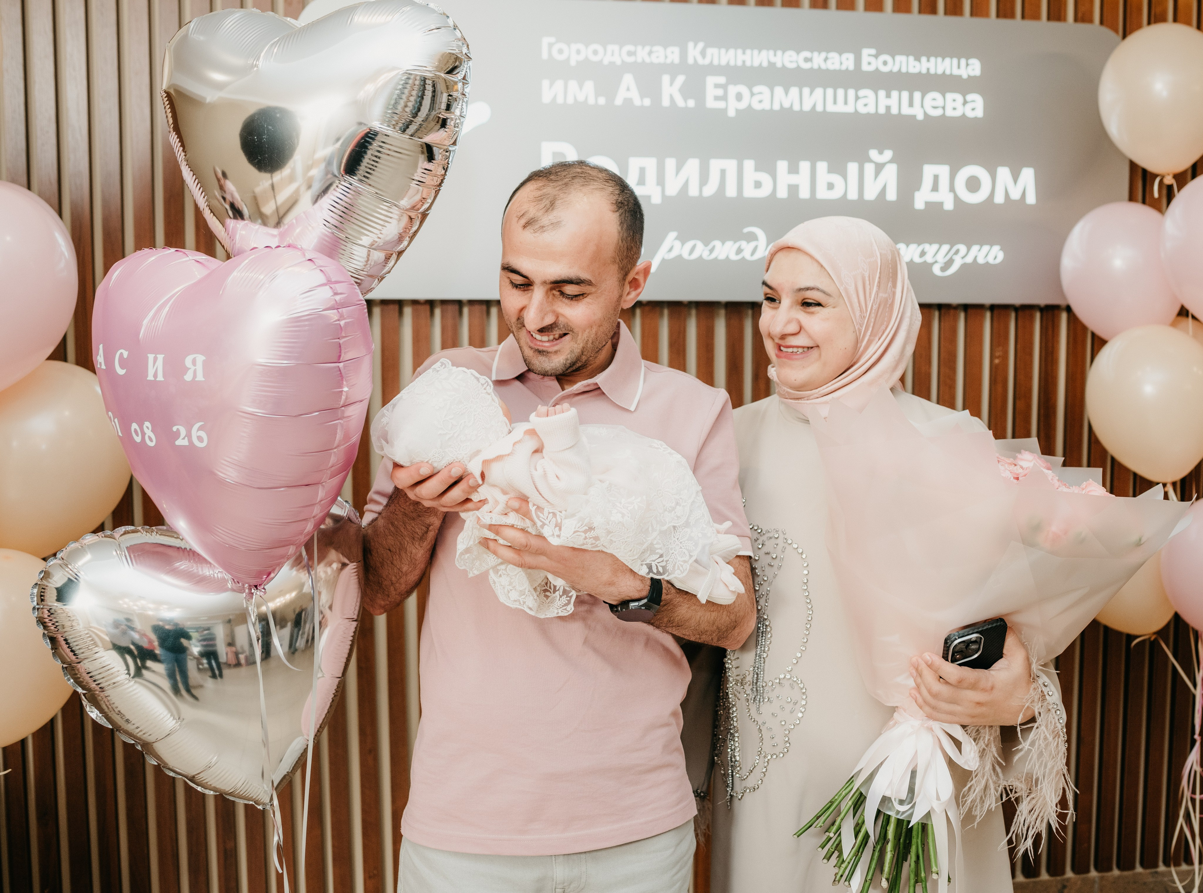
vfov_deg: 37.8
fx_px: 1303
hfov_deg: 49.5
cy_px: 446
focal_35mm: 38
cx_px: 670
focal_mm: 35
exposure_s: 1/160
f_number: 4
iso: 320
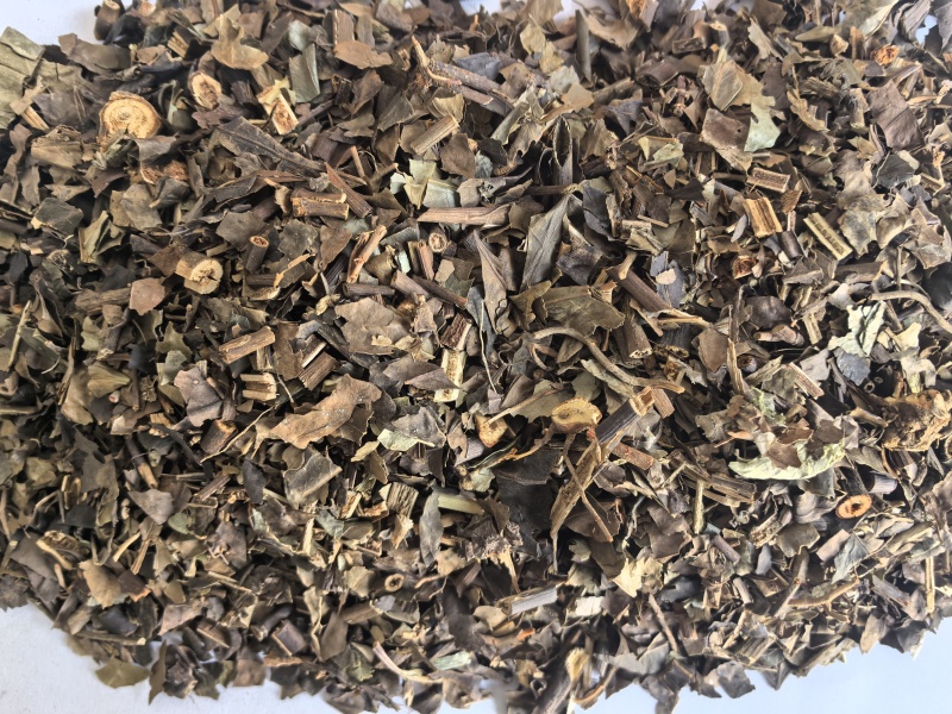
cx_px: 476
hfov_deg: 65.3
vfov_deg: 51.4
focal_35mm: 27
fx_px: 743
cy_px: 357
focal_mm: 5.75
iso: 160
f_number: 2
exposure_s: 1/100
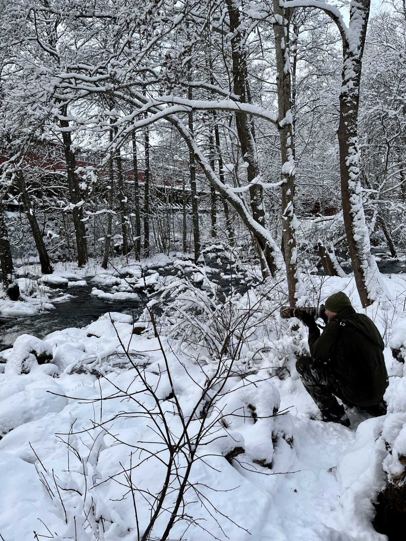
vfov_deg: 67.3
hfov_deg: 53.1
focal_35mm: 26
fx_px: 407
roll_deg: +0.3
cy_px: 270
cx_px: 203
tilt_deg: -9.4
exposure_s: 1/351
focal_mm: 5.1
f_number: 1.6
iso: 50
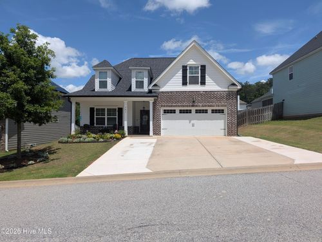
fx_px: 223
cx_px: 161
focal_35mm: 24
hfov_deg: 71.5
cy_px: 121
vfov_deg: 56.9
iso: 20
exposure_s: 1/1548
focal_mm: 6.9
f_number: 1.68
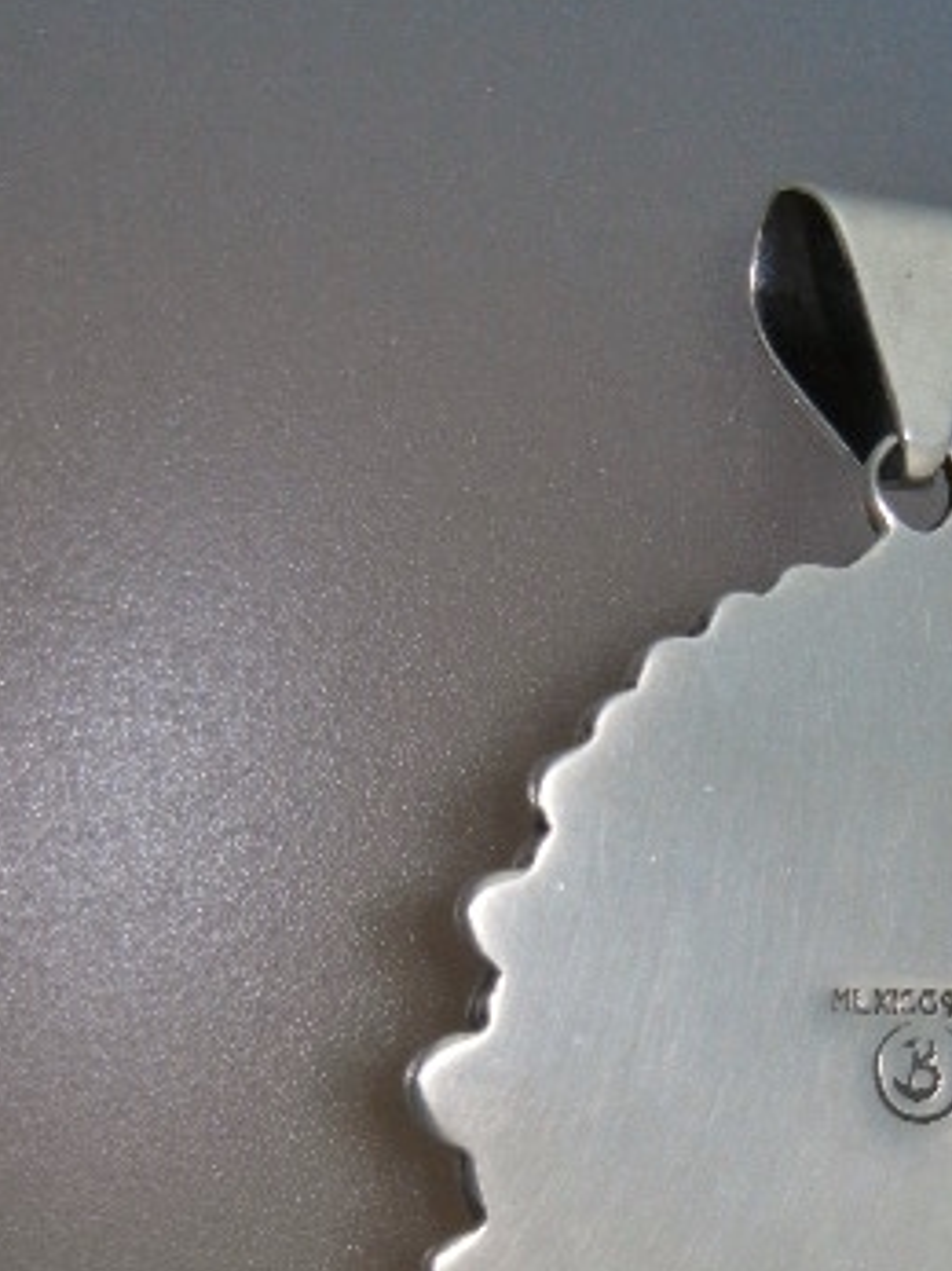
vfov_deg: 23.1
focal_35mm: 83
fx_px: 3045
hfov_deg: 17.6
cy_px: 1073
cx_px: 780
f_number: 7.6
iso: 362
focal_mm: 8.1
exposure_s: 1/30
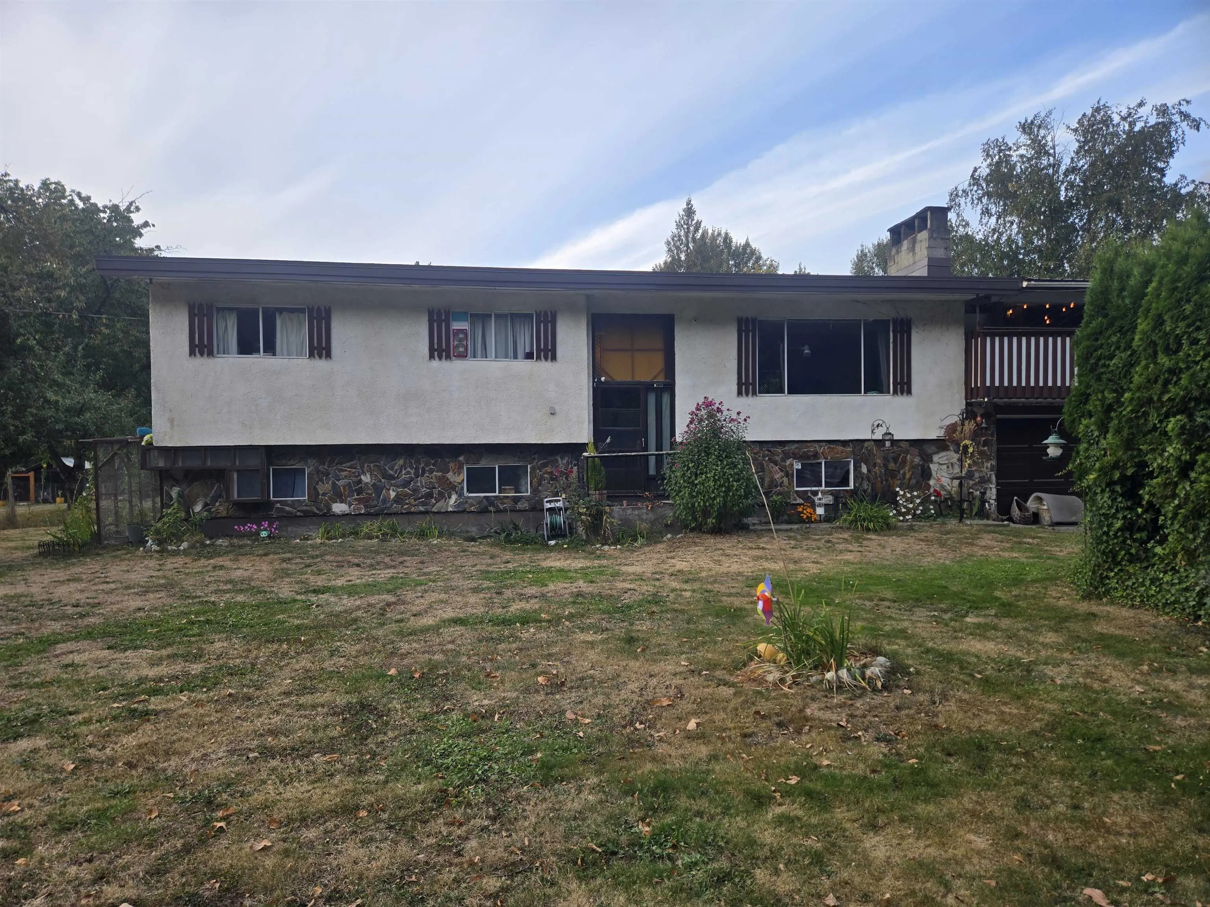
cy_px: 454
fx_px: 804
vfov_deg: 58.9
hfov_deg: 73.9
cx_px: 605
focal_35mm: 23
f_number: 1.8
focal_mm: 5.4
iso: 25
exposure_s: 1/235
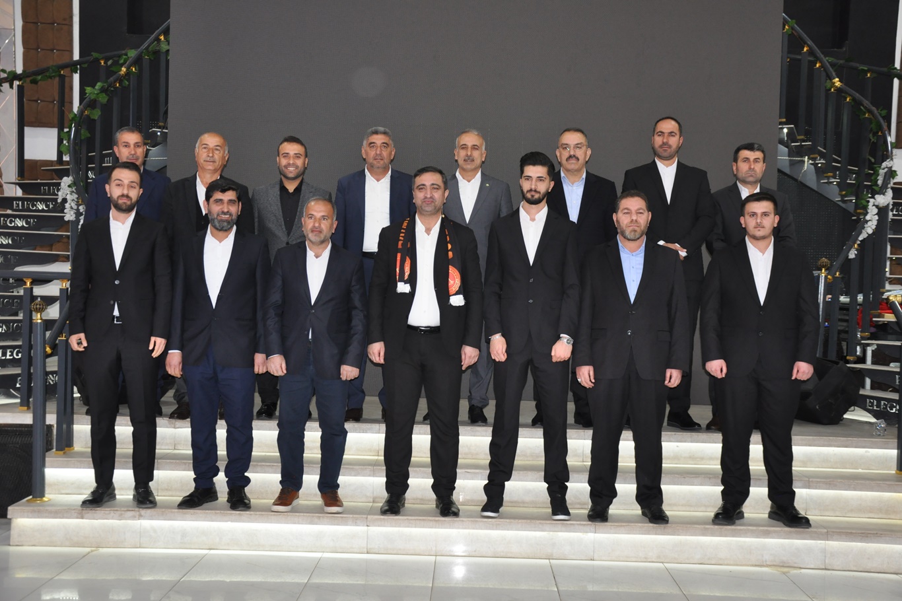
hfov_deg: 49.6
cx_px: 451
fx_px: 977
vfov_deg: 34.2
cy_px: 300
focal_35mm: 39
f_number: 4
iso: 800
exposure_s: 1/60
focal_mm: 26
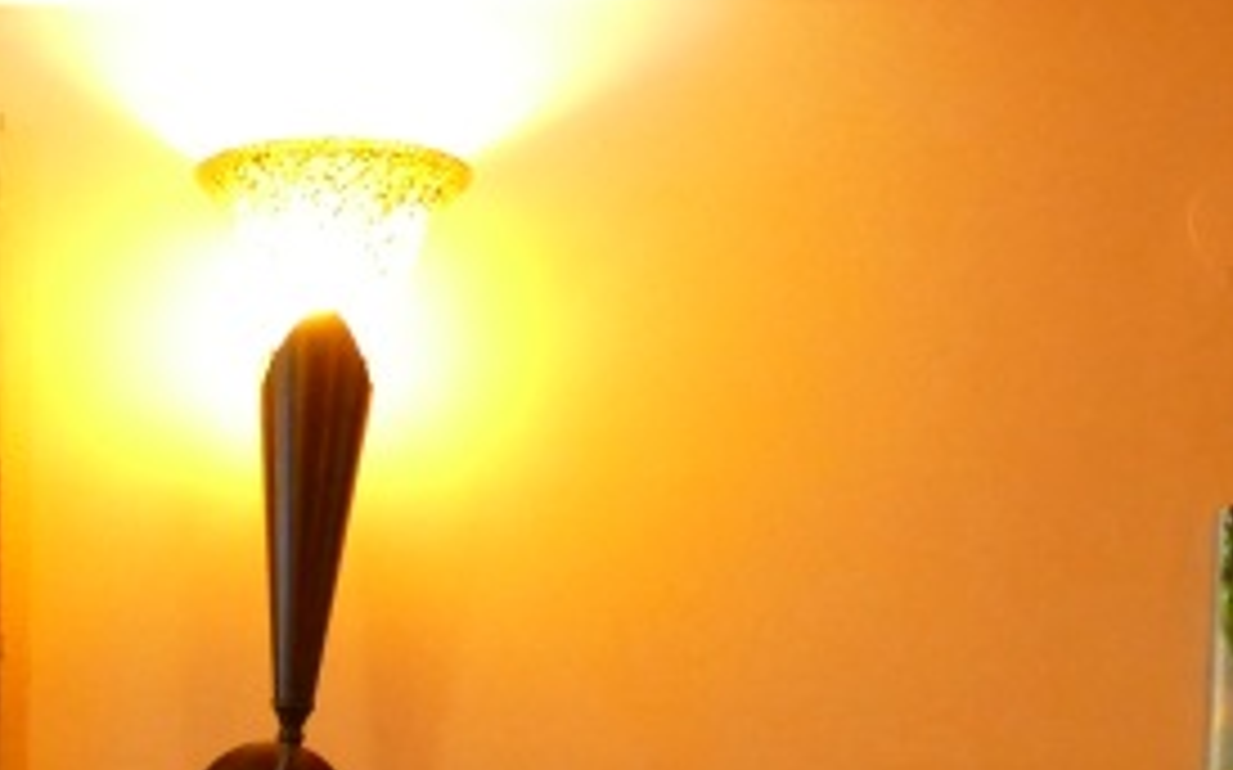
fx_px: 3124
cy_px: 1281
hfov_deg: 20.5
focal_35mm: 93
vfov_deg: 13.0
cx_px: -346
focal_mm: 9.12
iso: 1600
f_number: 2.8
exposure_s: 1/50
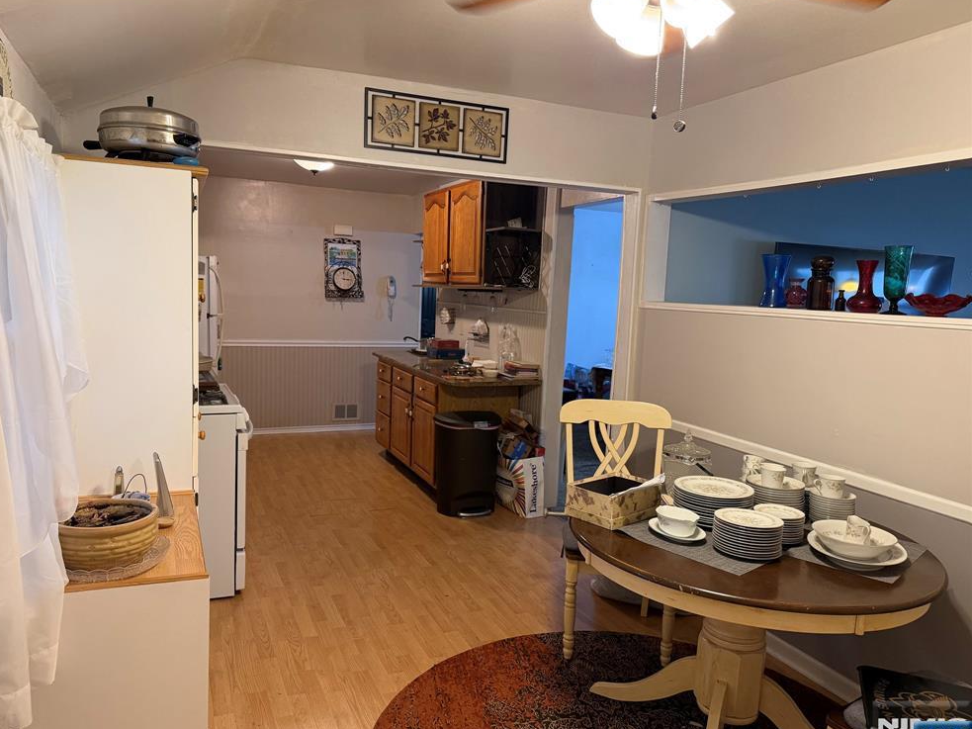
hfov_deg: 69.4
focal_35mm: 25
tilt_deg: -7.6
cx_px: 467
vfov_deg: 54.9
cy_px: 369
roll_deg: -1.9
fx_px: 702
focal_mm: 6.76
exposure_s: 1/60
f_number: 1.78
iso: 250
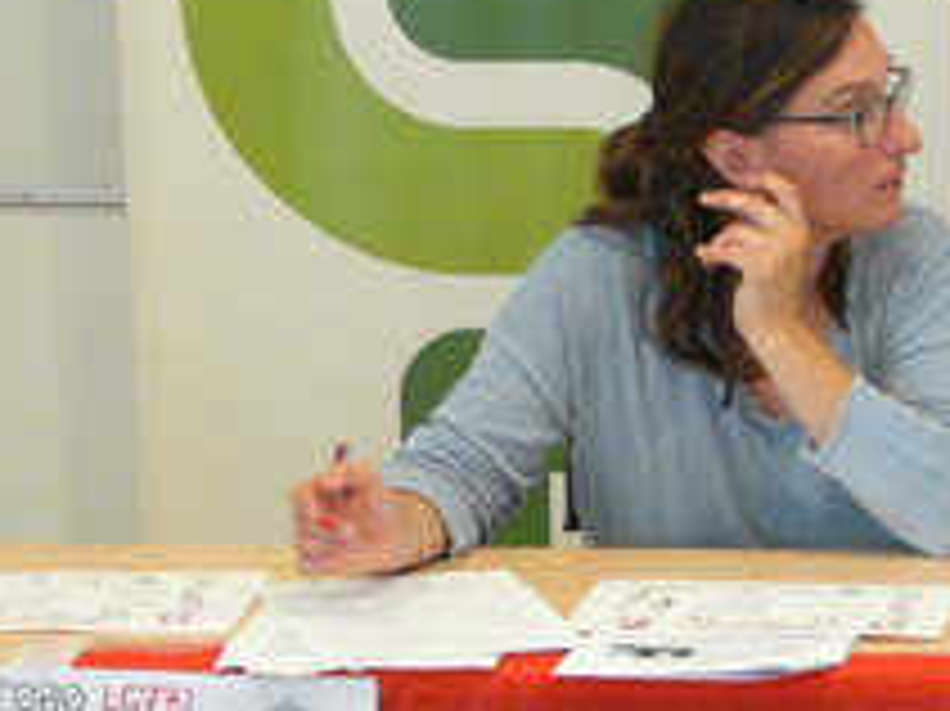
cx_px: 1047
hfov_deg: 12.5
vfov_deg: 9.5
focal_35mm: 156
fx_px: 4279
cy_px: 673
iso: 200
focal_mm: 9.5
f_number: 3.2
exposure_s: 1/15
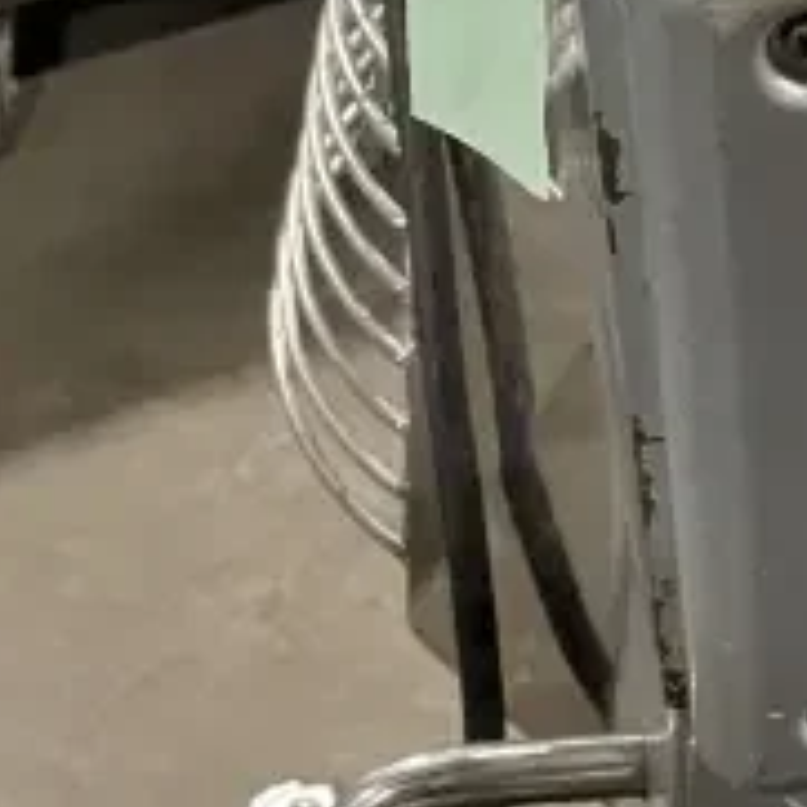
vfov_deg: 16.6
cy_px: 765
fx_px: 2717
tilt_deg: -45.2
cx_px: 1342
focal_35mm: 103
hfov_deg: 15.1
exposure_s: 1/60
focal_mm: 4.2
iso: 400
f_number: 1.6
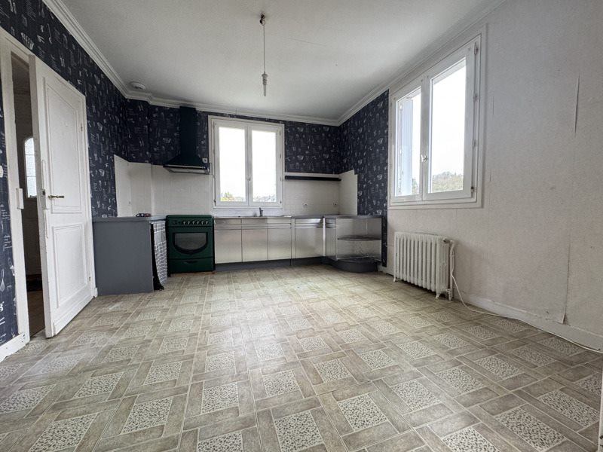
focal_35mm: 14
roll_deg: +2.1
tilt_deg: -2.4
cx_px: 302
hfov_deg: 102.1
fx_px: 244
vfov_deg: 85.7
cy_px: 226
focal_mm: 2.22
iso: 160
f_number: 2.2
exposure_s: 1/72
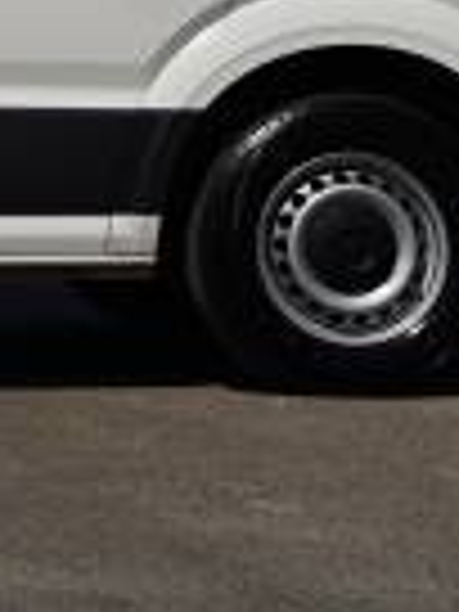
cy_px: -144
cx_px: -549
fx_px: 3464
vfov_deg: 9.9
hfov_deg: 7.2
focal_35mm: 196
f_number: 5
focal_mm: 43.2
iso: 100
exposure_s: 1/800
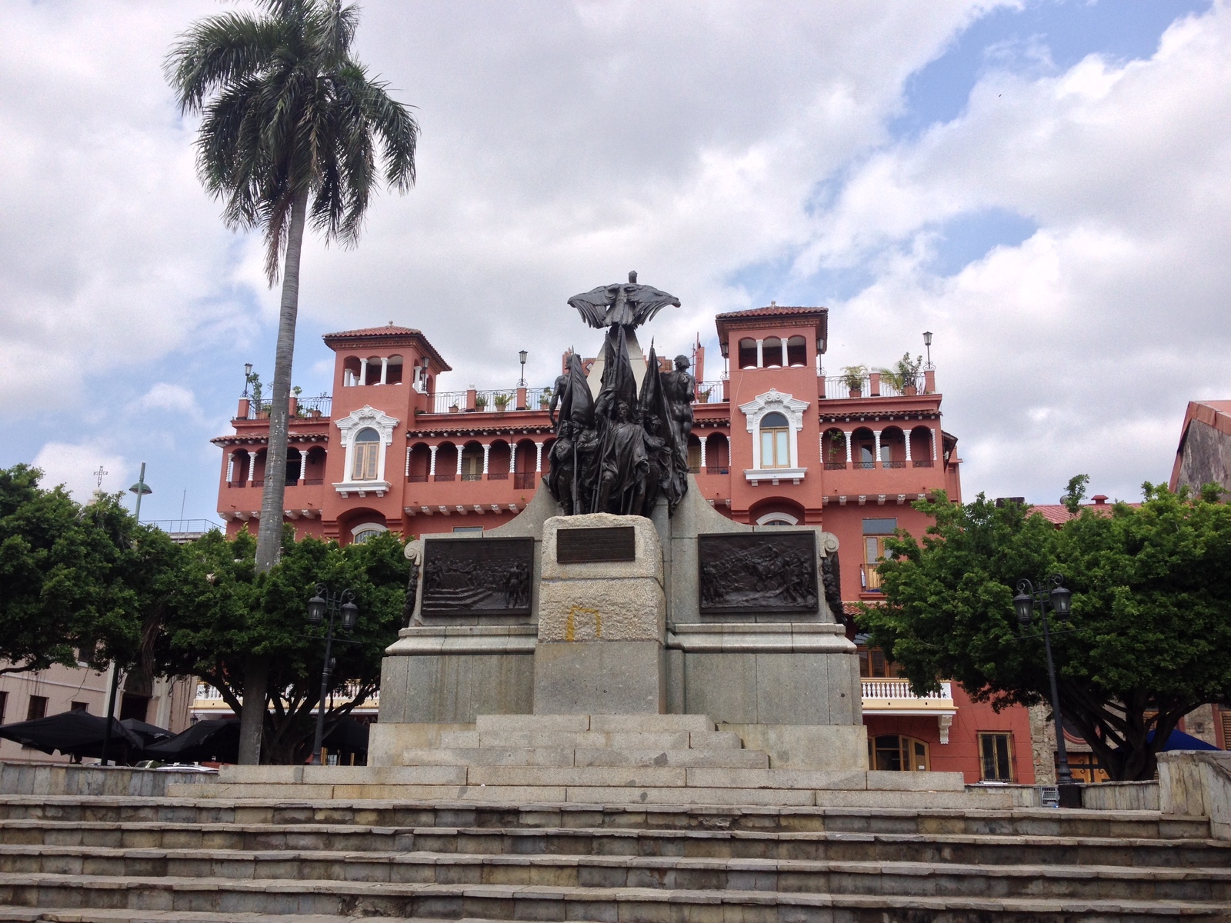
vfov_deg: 40.7
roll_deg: -0.1
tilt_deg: +12.6
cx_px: 616
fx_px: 1245
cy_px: 462
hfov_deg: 52.6
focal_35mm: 35
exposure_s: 1/1783
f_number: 2.4
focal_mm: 4.28
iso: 50
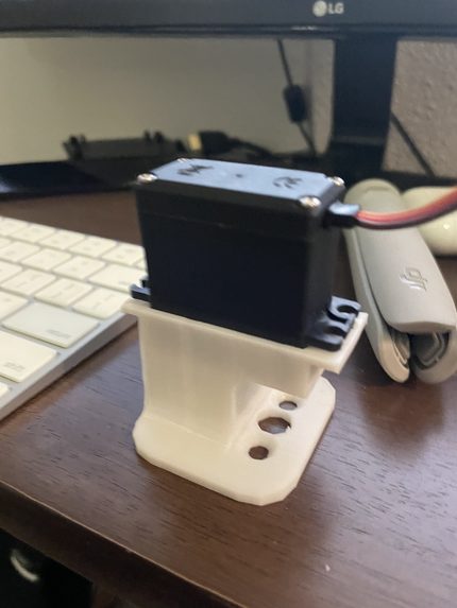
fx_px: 457
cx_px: 228
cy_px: 304
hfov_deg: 53.1
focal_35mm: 26
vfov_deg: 67.3
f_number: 1.6
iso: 500
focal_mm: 4.2
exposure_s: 1/60
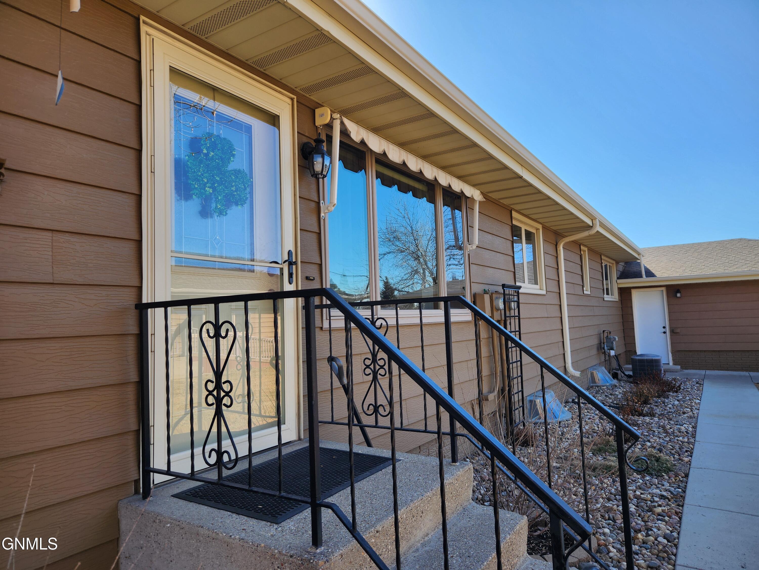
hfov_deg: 73.9
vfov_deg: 58.9
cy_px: 285
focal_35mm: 23
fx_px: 504
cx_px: 380
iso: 20
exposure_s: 1/648
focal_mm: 5.4
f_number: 1.8
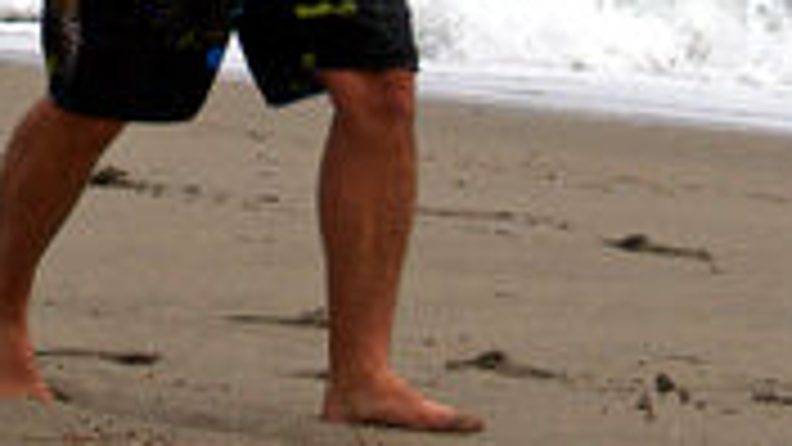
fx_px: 8400
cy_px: -583
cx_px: 36
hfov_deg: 5.4
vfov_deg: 3.0
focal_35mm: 400
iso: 200
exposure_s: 1/1250
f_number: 6.3
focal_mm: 50
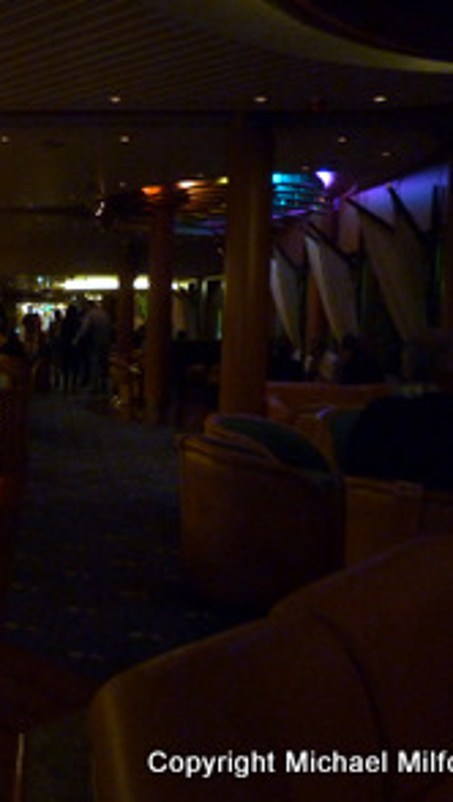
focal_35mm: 37
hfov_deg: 29.7
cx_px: -11
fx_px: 788
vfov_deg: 54.0
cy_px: 406
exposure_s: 1/8
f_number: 3.3
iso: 400
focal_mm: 4.1
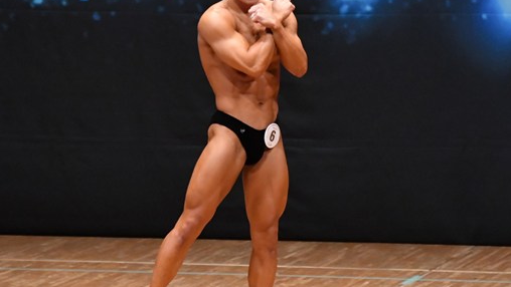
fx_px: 5841
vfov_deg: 2.8
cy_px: 149
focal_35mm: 431
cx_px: 229
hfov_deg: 5.0
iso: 6400
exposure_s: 1/400
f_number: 5.6
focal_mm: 180
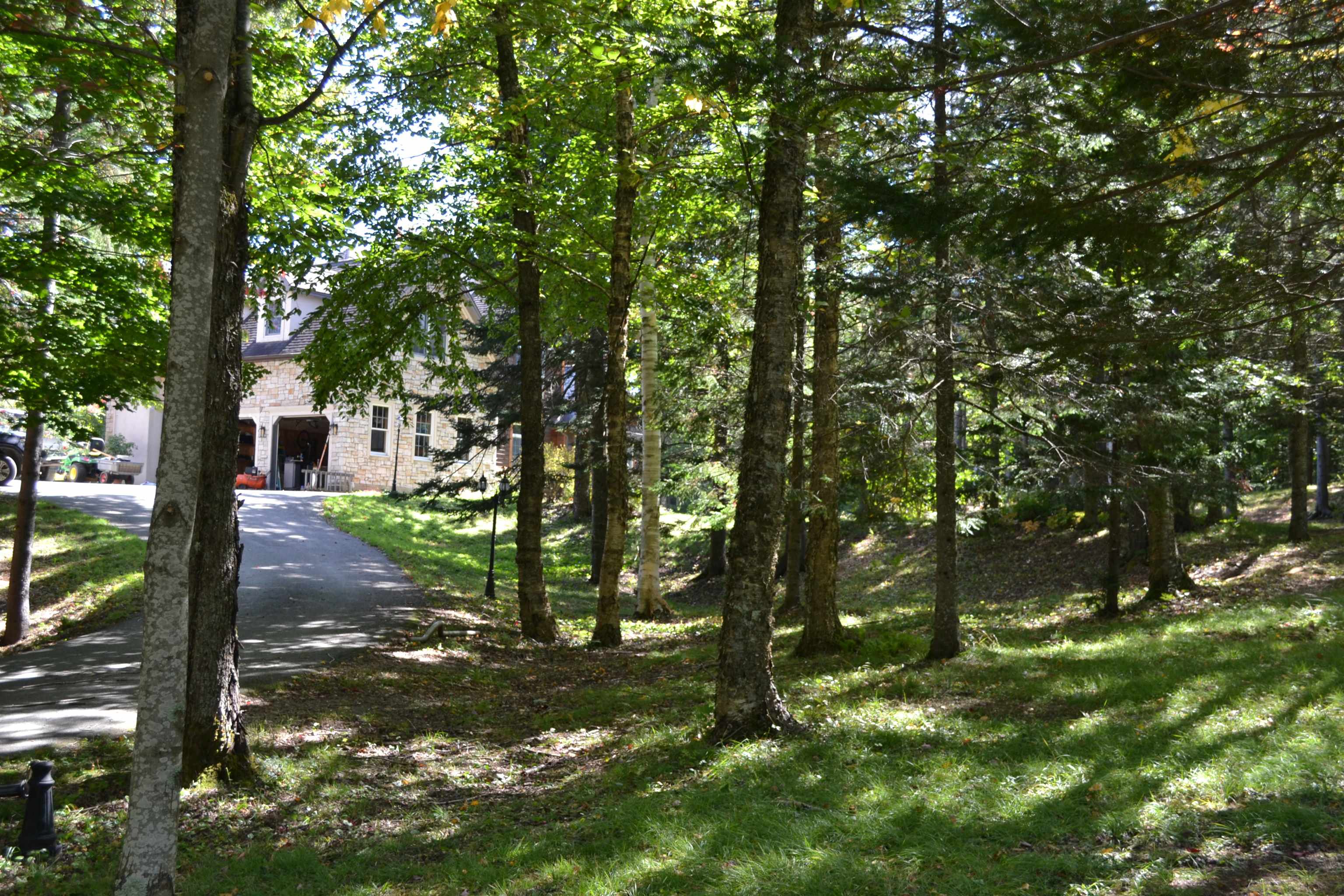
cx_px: 672
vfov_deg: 34.2
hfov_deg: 49.6
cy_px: 448
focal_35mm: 39
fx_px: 1456
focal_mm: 26
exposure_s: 1/125
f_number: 5.6
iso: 400
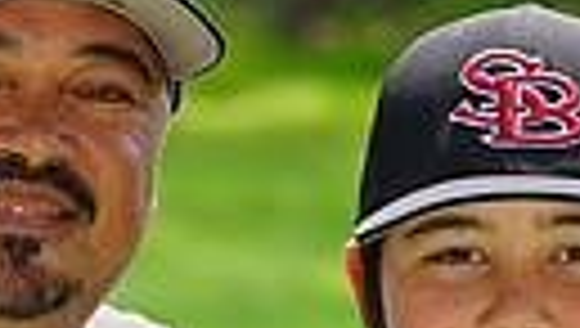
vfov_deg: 1.5
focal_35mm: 841
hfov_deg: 2.6
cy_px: 499
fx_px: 12953
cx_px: -112
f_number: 8
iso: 200
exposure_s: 1/160
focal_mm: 179
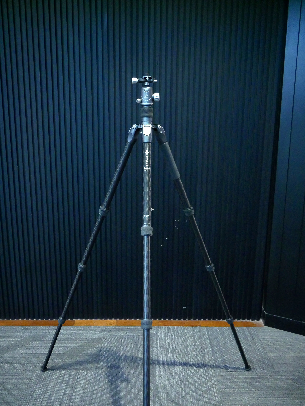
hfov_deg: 41.8
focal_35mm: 34
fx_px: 399
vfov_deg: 53.9
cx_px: 152
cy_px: 203
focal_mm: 17
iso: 6400
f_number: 3.8
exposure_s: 1/100
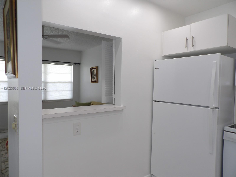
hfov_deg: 71.6
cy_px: 88
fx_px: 164
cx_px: 118
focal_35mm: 24
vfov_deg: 56.8
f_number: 2.8
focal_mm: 4.3
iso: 100
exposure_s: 1/71
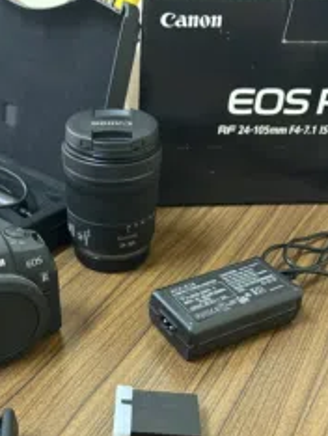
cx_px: 106
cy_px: 330
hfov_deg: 34.8
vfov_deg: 44.1
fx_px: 517
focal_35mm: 41
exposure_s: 1/50
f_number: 1.78
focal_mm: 6.86
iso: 640
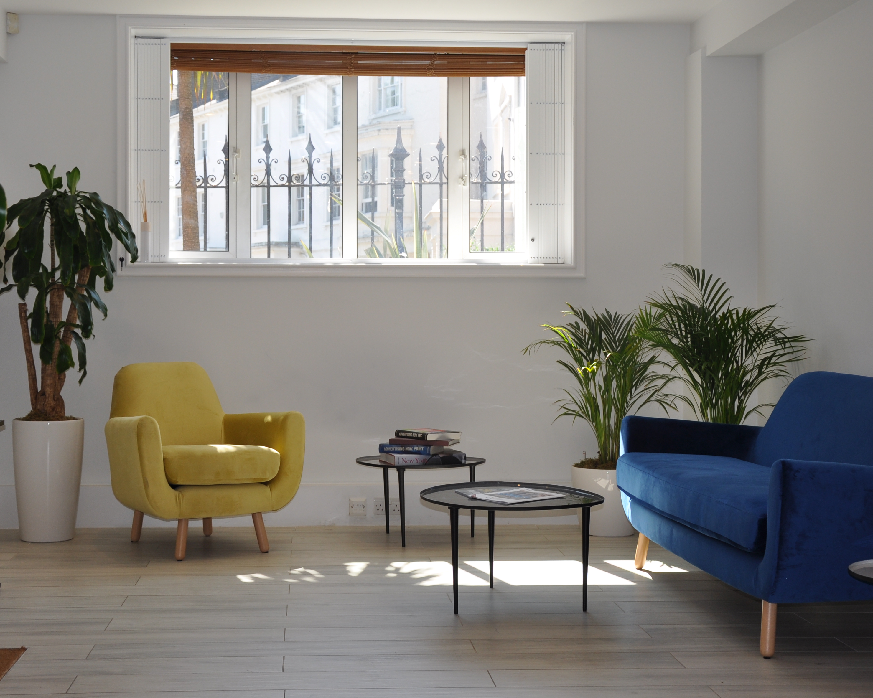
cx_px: 391
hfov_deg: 33.0
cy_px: 300
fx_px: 1473
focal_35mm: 57
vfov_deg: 26.6
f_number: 4.5
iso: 200
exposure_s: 1/200
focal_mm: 28
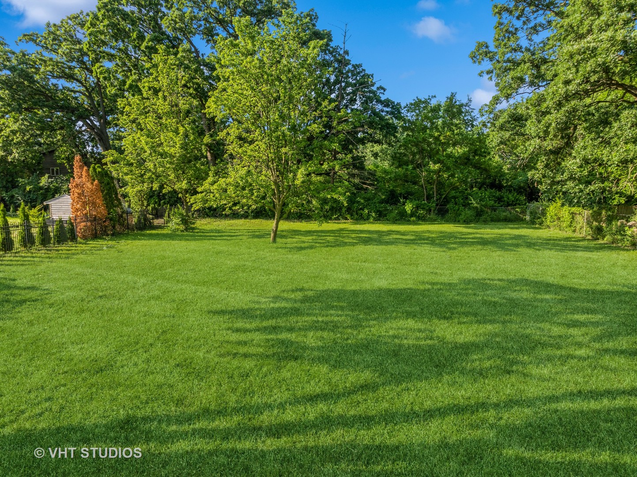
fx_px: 441
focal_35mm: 24
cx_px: 318
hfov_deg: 71.6
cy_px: 238
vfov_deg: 56.8
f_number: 2.8
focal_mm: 12.29
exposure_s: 1/160
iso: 140
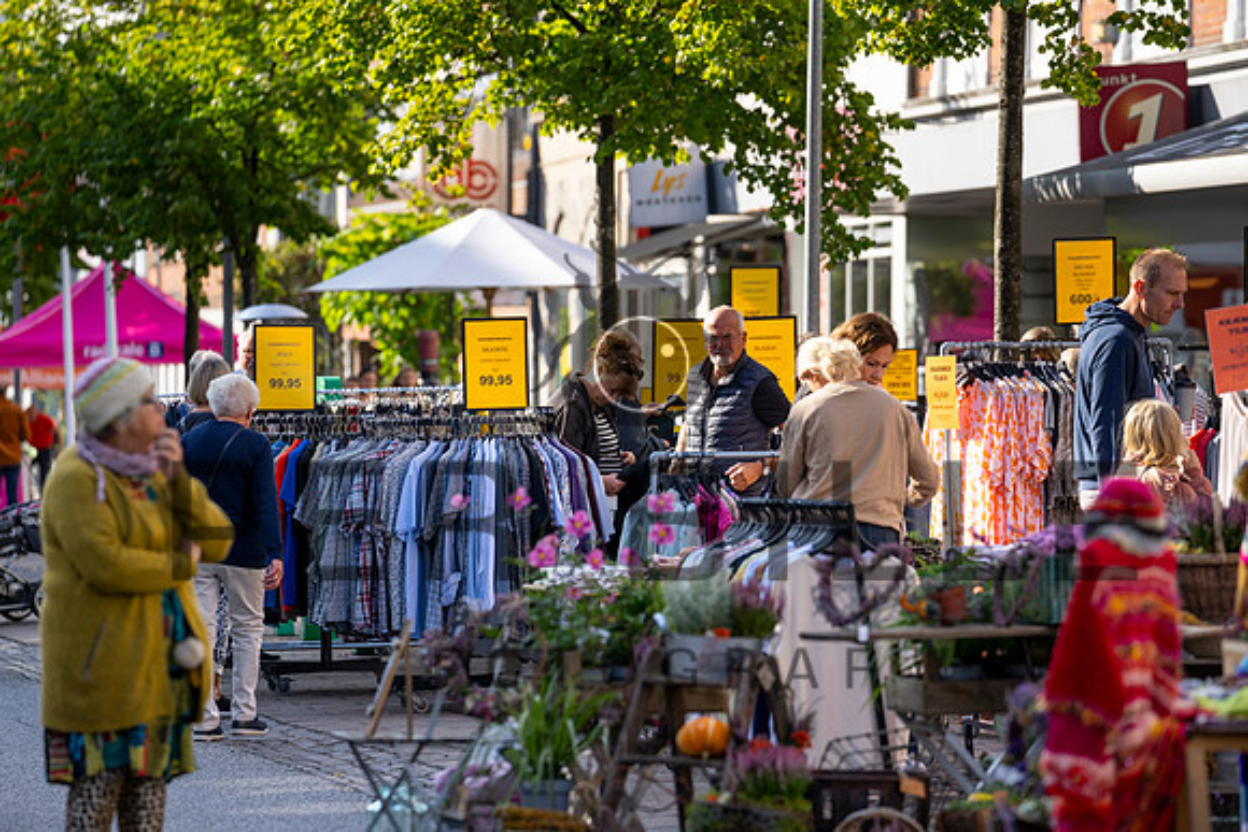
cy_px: 416
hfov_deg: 10.3
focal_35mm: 200
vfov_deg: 6.9
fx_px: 6935
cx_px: 624
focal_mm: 200
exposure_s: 1/800
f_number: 4
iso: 200
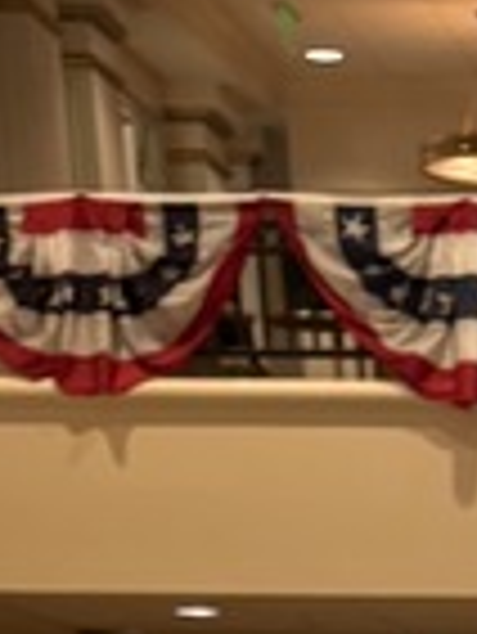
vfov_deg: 8.1
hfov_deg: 7.3
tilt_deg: -20.1
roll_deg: +0.1
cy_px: 2212
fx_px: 3467
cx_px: 1179
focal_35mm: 189
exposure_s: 1/60
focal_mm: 5.96
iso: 80
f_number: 1.6
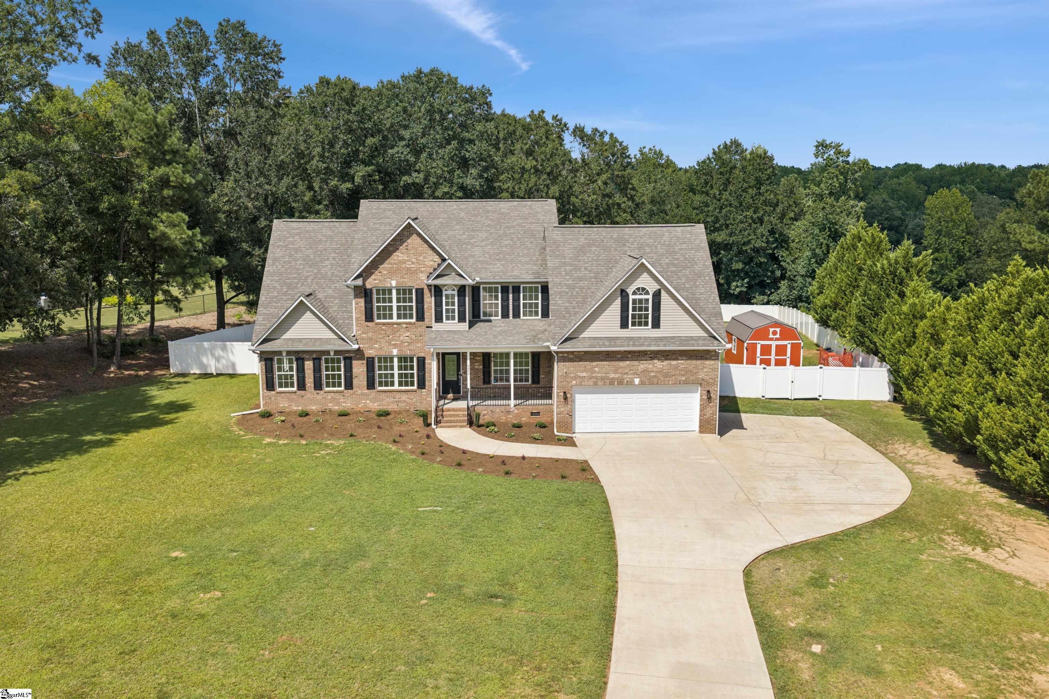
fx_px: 816
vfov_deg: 46.4
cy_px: 350
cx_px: 524
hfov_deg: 65.5
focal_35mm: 28
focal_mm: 14.4
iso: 125
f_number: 2.8
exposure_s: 1/25
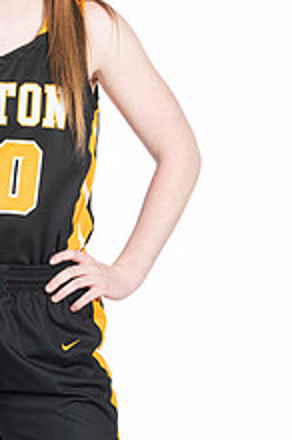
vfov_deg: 6.1
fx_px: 4125
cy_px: 58
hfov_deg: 4.0
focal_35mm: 338
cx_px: -2
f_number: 5
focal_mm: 110
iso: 100
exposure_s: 1/100
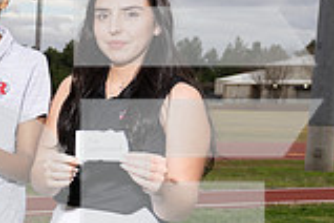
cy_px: 211
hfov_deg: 17.4
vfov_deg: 13.3
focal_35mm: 102
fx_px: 946
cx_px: -212
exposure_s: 1/250
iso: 100
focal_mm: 28
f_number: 4
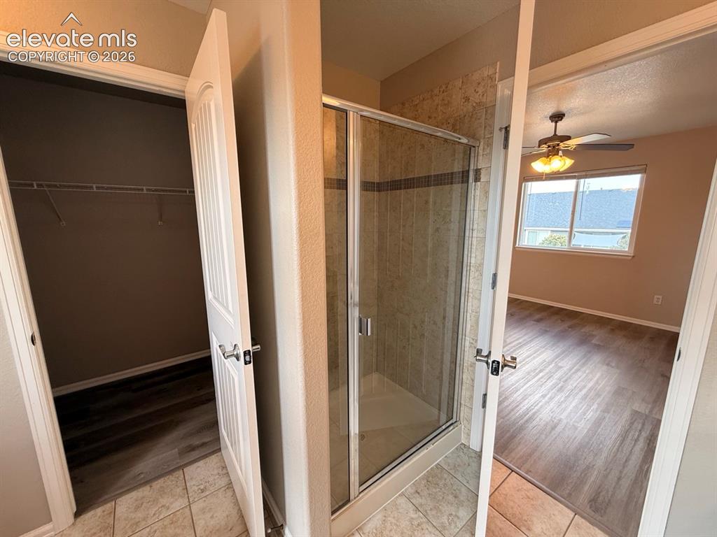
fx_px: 290
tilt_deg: -9.0
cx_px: 358
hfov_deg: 102.1
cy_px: 268
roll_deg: +0.5
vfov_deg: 85.7
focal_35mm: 14
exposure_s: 1/120
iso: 160
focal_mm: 2.22
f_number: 2.2
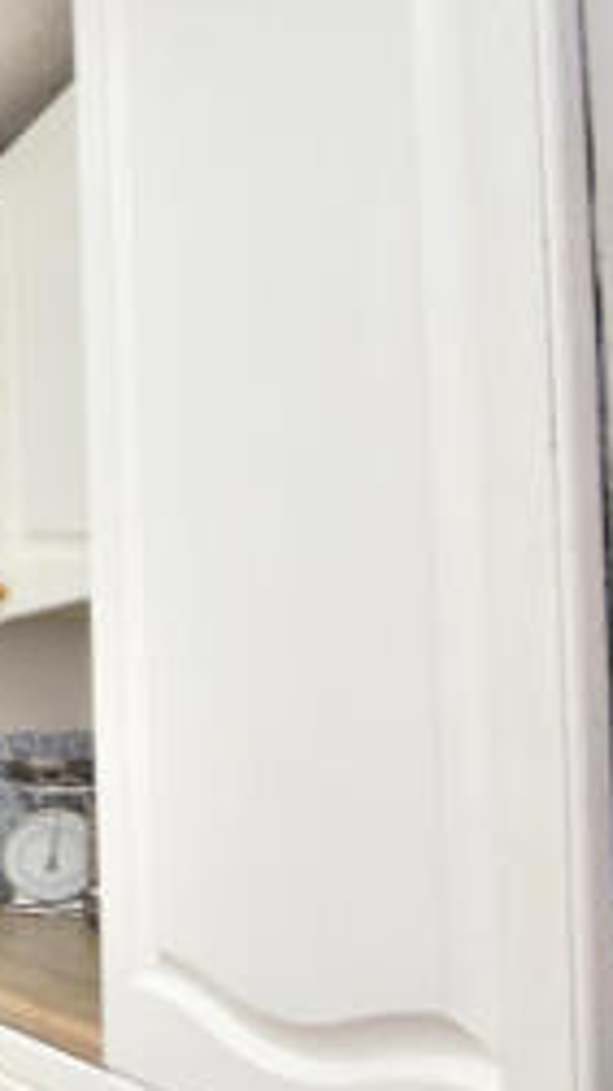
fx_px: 1186
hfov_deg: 19.0
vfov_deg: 48.5
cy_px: 737
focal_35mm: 41
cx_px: -589
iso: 100
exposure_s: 1/8
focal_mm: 10
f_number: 4.5
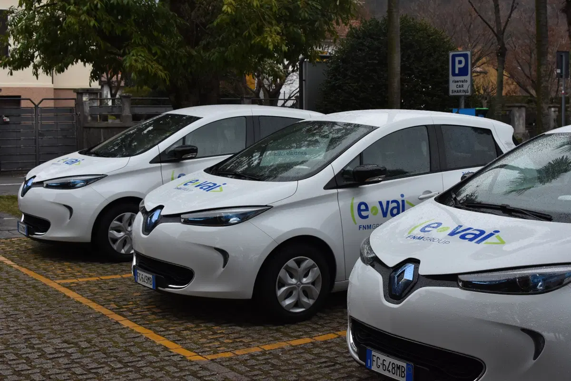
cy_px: 190
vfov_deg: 25.8
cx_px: 286
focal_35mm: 52
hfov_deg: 37.9
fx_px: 833
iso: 800
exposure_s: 1/200
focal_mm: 35
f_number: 7.1
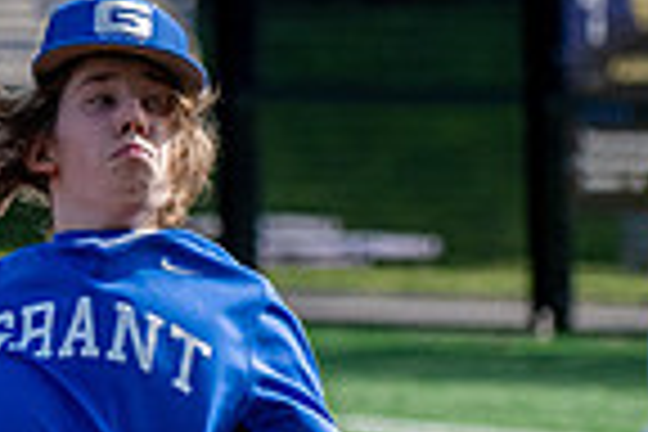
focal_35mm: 1006
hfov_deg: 2.1
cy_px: 662
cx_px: 462
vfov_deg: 1.4
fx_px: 18107
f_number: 5.3
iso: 640
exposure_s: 1/2000
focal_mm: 180
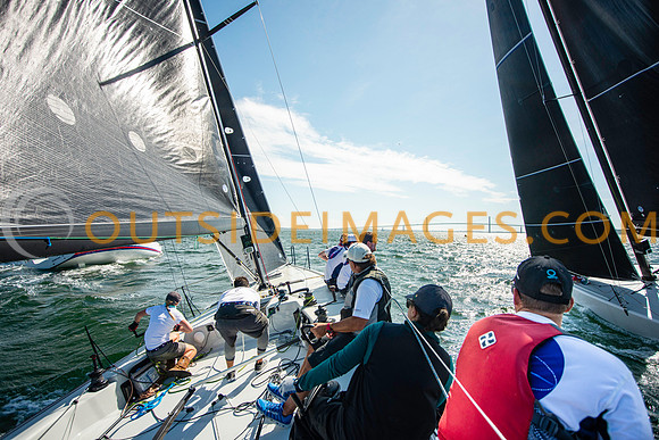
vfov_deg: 69.8
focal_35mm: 17
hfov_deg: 92.6
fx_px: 315
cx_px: 330
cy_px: 220
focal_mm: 16
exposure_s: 1/3200
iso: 320
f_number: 5
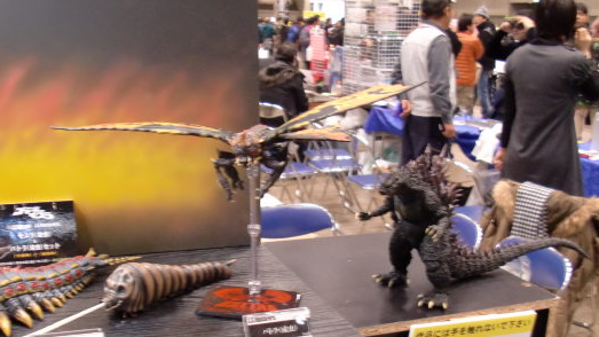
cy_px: 207
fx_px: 762
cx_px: 245
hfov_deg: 42.7
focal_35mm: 48
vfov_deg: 24.8
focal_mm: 6.3
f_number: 2.8
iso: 400
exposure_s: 1/20
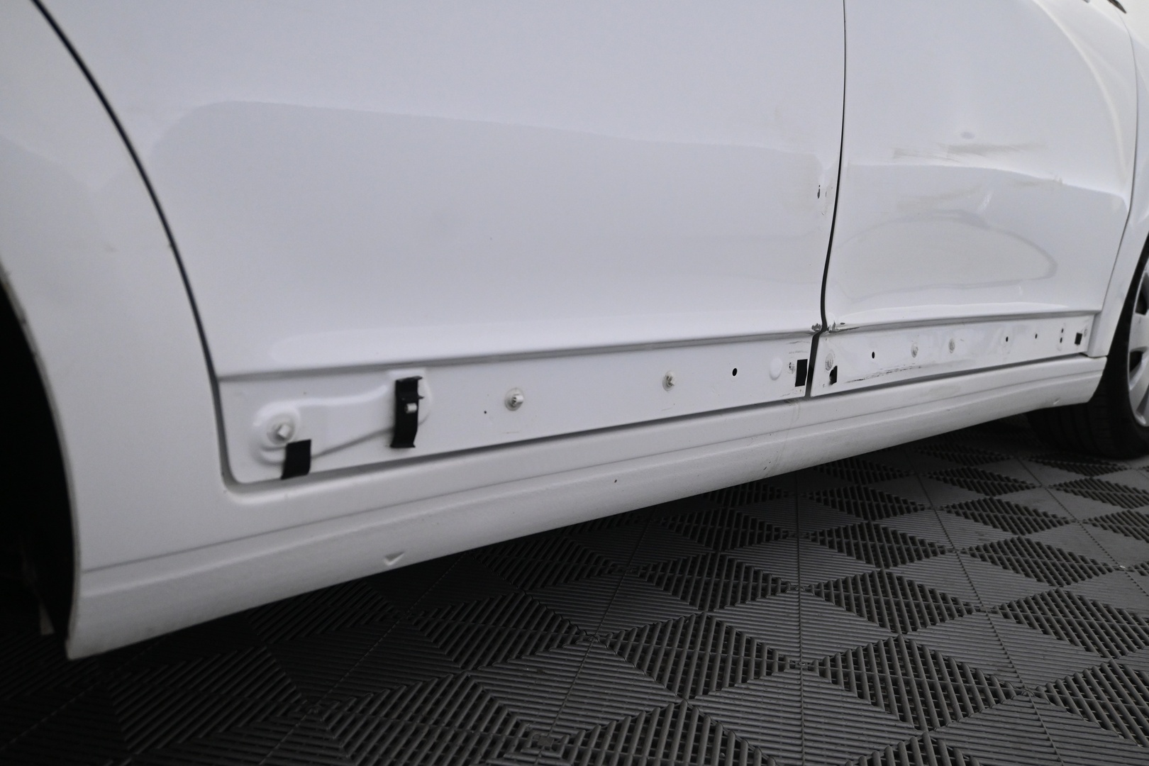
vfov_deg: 42.6
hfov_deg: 60.7
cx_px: 574
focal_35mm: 31
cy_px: 383
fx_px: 981
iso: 1600
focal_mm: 20.5
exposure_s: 1/60
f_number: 4
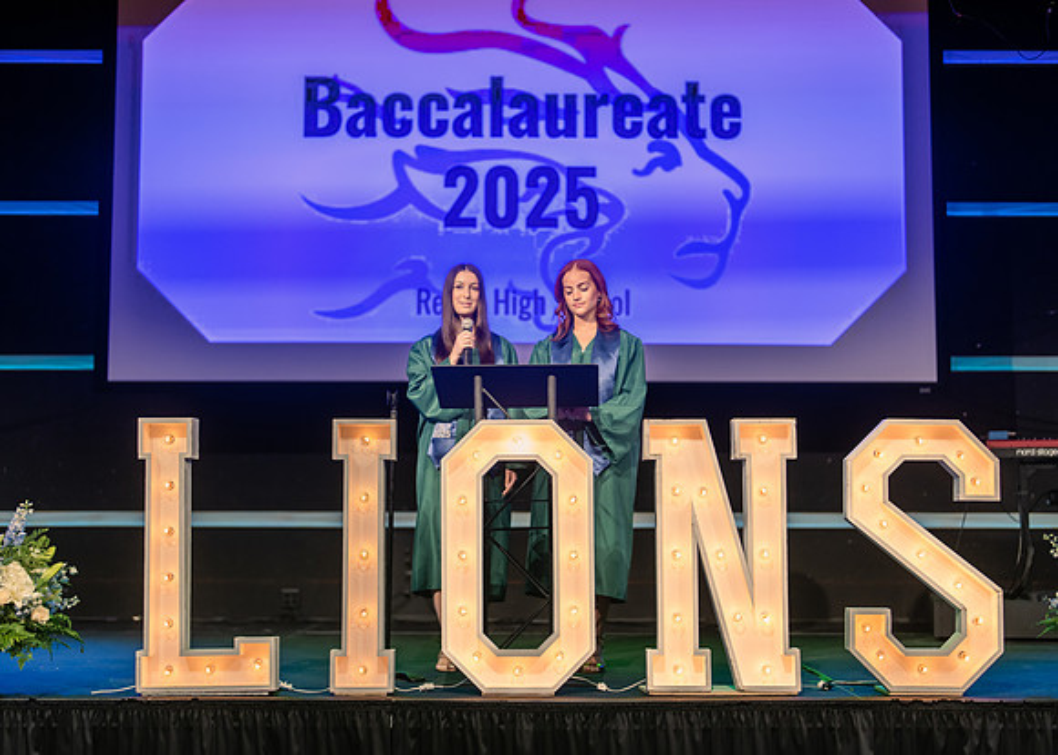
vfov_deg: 25.5
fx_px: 1667
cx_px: 523
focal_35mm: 55
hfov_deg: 35.2
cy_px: 391
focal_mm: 50
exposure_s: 1/500
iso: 500
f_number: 1.2
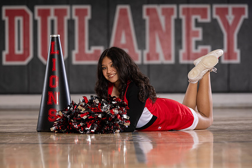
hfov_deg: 11.7
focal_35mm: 175
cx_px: 118
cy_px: 85
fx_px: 1225
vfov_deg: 7.9
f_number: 4.5
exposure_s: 1/200
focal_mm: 160
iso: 125
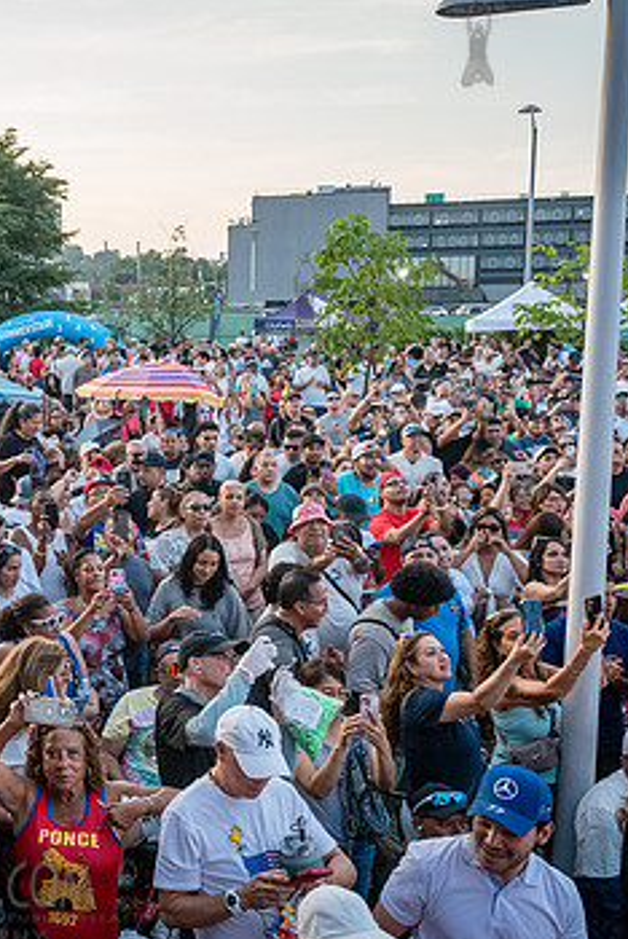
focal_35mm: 42
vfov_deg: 46.3
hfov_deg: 29.2
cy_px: 428
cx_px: -43
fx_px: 1097
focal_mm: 24
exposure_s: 1/640
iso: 2000
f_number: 4
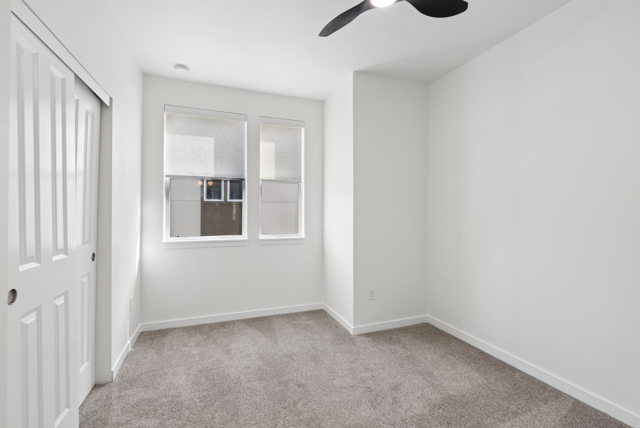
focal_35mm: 16
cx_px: 320
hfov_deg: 96.7
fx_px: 285
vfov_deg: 73.8
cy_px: 214
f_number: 8
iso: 640
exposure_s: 1/125
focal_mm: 16
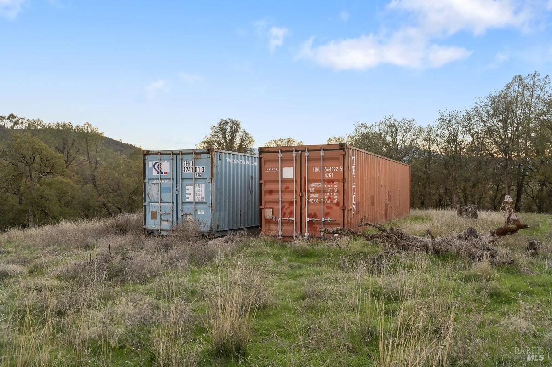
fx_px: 460
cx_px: 276
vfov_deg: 43.5
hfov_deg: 62.0
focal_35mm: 30
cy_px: 184
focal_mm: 30
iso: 1600
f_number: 9
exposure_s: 1/80
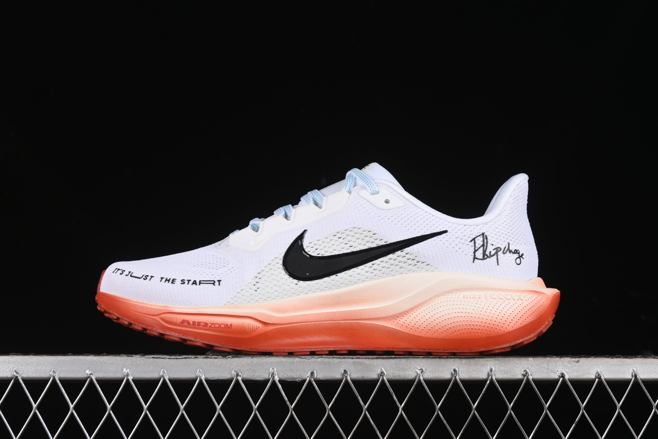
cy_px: 220
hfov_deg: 27.0
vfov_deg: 18.2
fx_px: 1371
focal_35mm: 75
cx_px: 329
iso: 160
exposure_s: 1/80
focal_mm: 50
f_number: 8
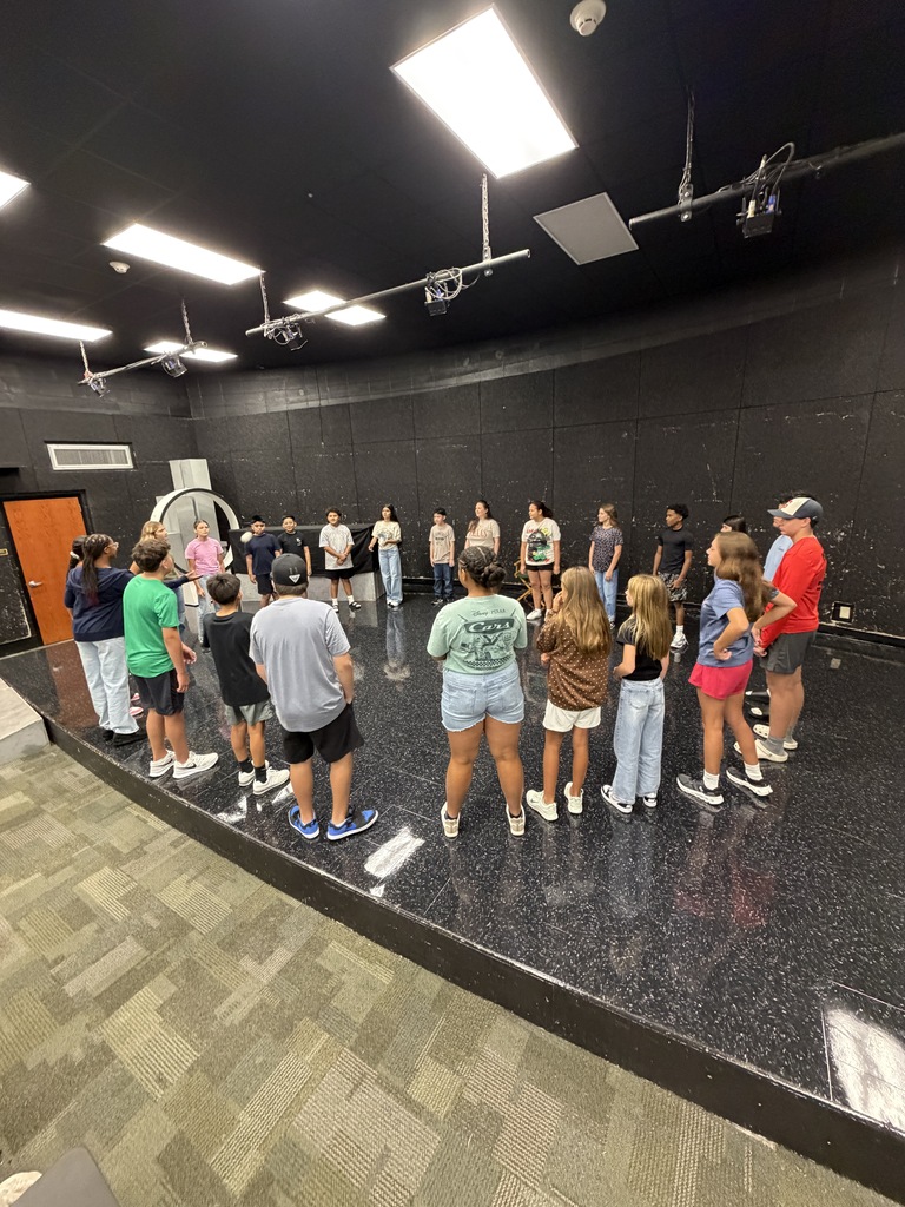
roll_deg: +3.1
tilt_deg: -14.8
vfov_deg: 102.1
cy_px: 604
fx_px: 488
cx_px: 452
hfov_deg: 85.7
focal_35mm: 14
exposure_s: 1/60
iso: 640
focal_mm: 2.22
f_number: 2.2
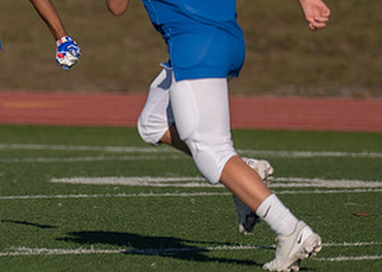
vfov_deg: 1.4
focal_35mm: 1061
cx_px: -267
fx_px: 11497
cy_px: 50
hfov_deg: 1.9
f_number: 4
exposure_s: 1/3200
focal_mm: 280
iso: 200
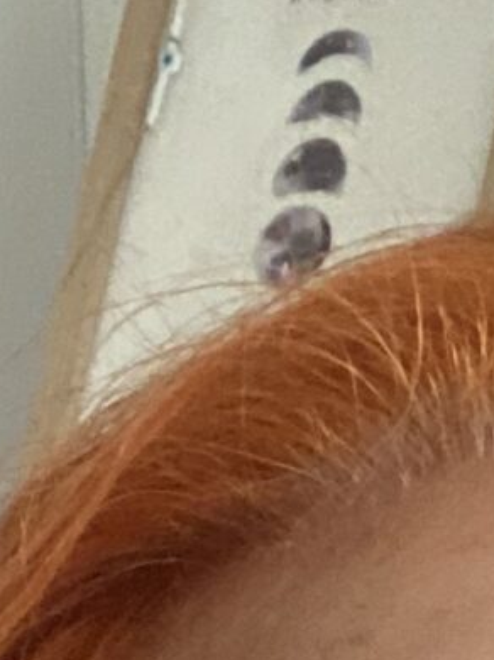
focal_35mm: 197
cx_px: 298
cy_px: 1943
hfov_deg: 7.5
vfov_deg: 8.5
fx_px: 3753
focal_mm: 2.71
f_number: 2.2
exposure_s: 1/60
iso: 320
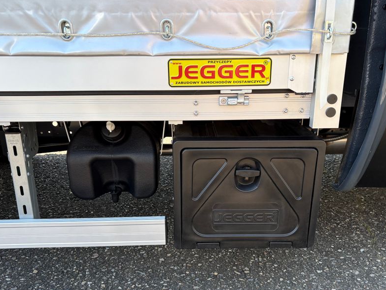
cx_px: 201
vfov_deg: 41.5
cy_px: 178
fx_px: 379
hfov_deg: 53.9
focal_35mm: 34
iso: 50
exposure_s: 1/369
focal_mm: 5.96
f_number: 1.6
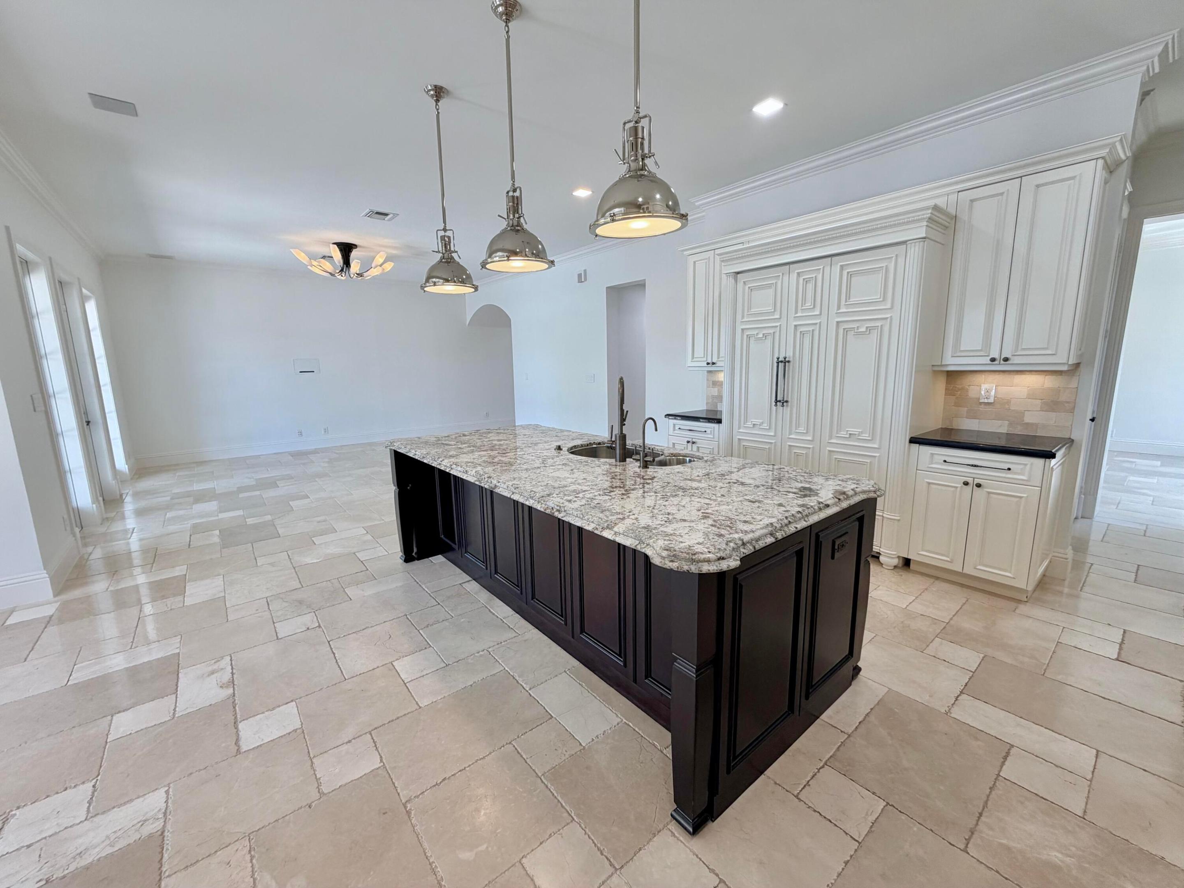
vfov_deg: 85.7
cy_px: 444
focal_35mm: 14
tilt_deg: -10.4
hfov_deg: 102.1
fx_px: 479
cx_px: 592
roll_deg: +1.2
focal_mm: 2.22
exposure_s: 1/120
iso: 100
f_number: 2.2
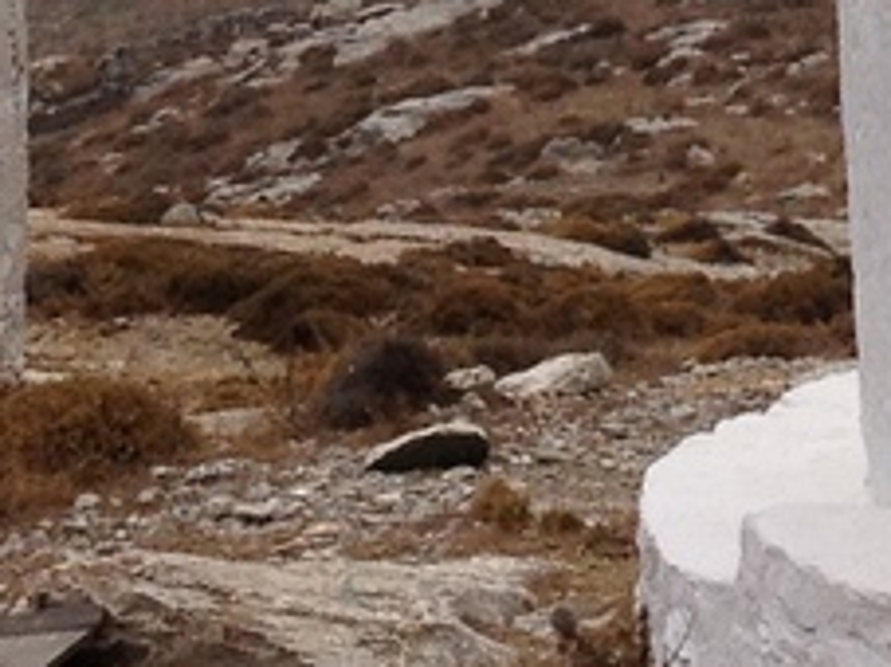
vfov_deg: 5.8
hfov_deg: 7.9
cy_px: -851
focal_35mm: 247
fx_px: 6354
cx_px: 1319
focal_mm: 4.28
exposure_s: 1/3953
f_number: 2.4
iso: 50
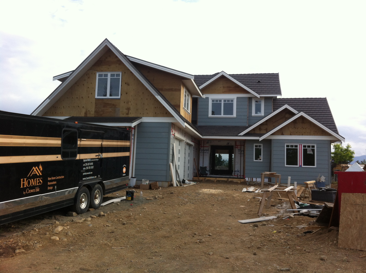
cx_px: 183
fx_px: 370
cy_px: 136
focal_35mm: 35
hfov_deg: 52.7
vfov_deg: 40.6
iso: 80
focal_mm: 3.85
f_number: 2.8
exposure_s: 1/335
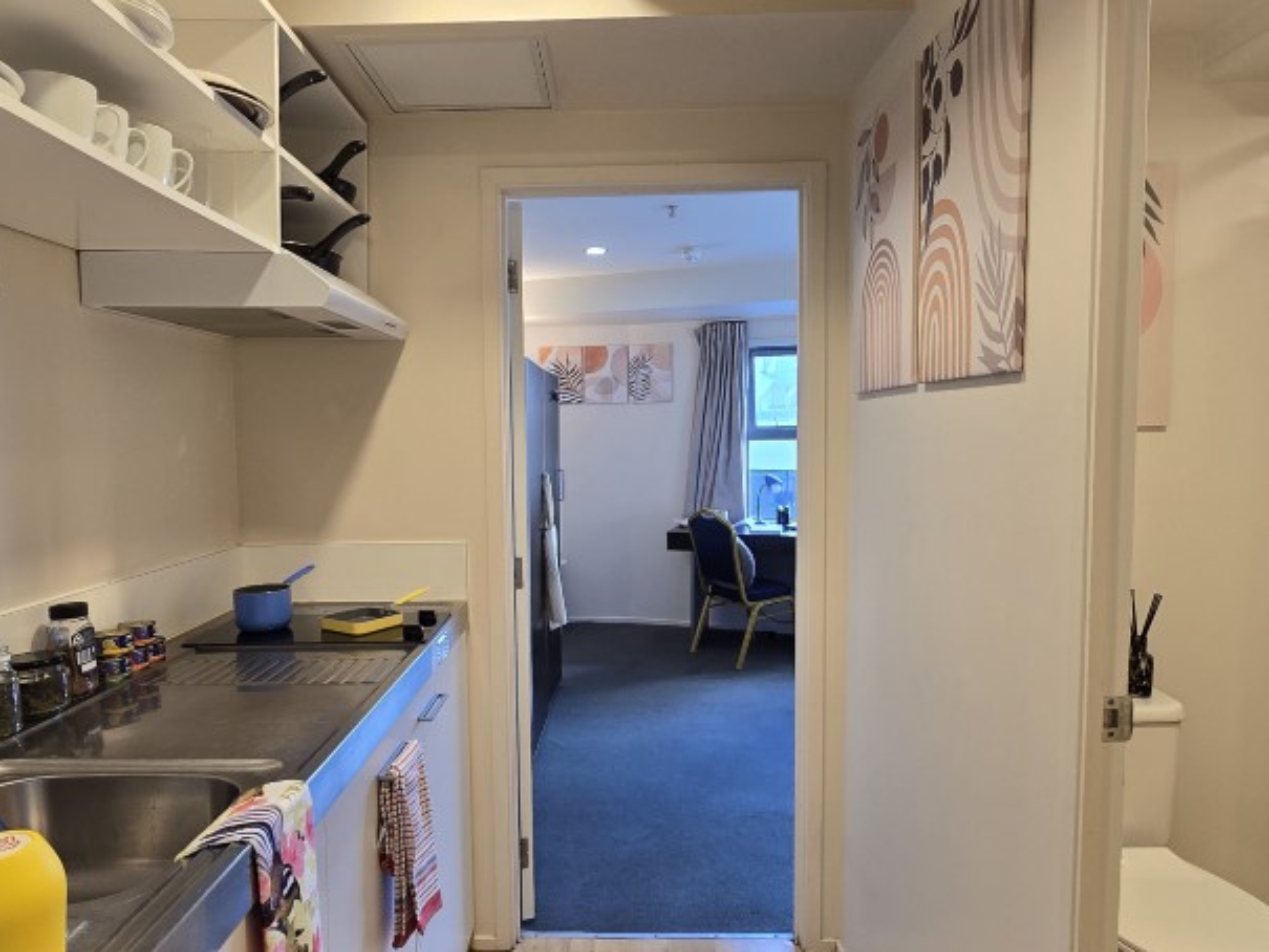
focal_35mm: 22
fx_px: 807
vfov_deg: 61.1
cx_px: 598
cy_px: 501
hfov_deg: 76.3
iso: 50
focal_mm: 2.2
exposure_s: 1/50
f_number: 2.2
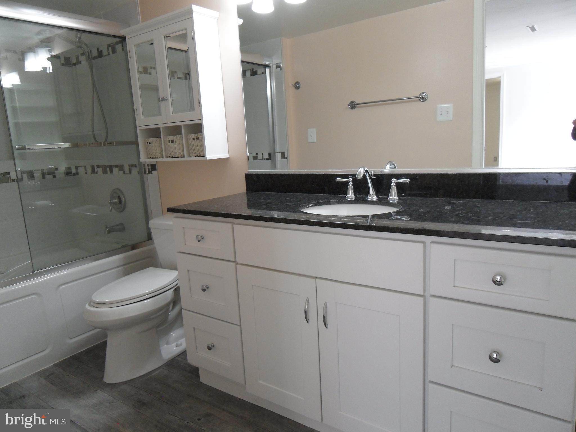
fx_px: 399
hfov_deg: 71.6
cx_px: 288
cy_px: 216
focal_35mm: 24
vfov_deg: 56.8
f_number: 3
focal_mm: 4.3
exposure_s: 1/45
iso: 160
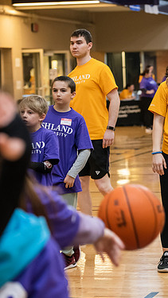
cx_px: 174
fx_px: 1053
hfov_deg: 9.1
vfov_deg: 16.1
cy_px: 149
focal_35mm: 133
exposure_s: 1/200
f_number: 3.5
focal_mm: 82
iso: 2500
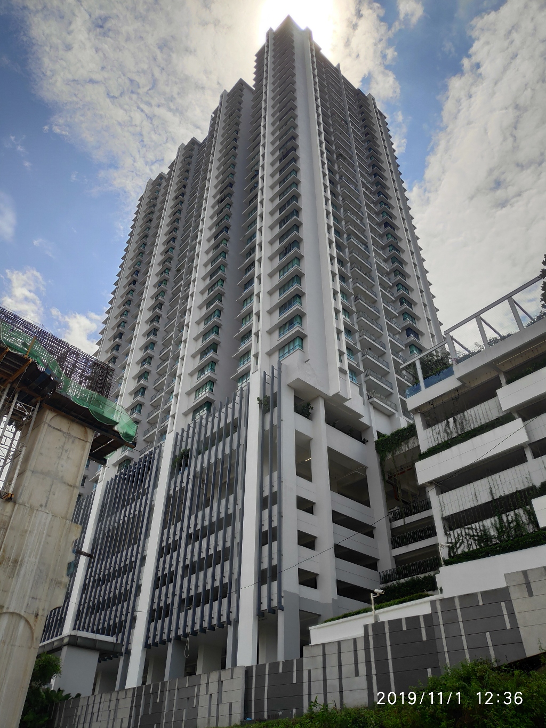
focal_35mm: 20
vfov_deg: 81.7
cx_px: 273
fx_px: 421
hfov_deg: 66.0
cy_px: 364
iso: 100
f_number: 1.9
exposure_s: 1/727
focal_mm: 3.94
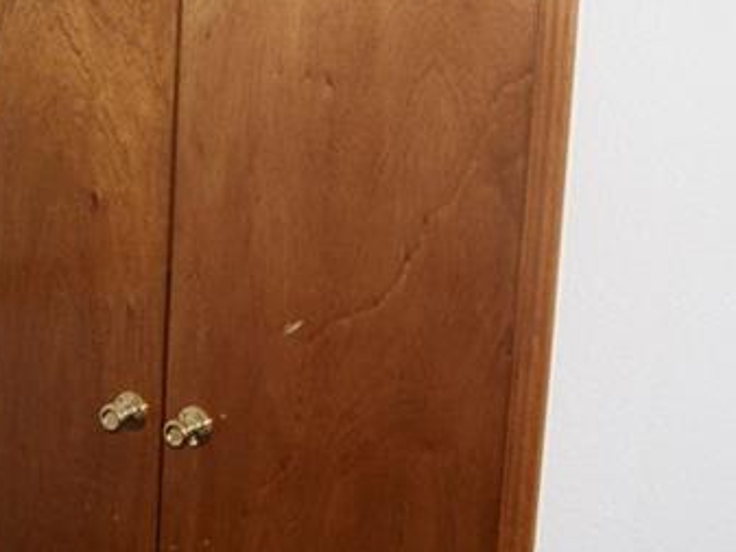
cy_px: 166
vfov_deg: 18.6
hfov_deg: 24.3
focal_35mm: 79
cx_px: 144
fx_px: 1680
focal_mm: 18
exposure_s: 1/60
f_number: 5.6
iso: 400
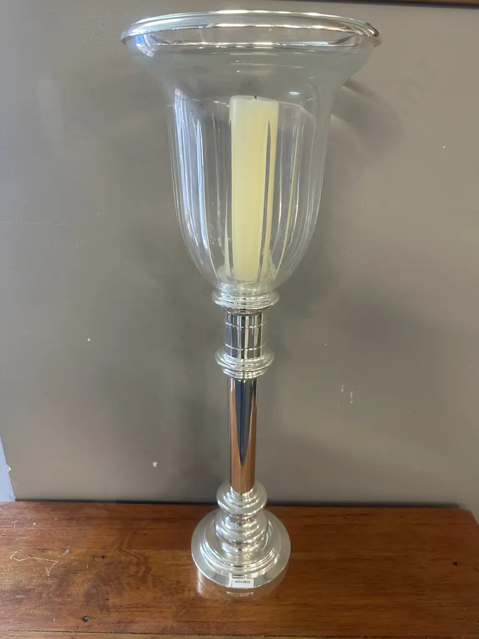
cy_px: 320
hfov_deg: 56.8
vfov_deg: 71.6
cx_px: 240
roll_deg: -2.6
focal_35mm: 24
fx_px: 443
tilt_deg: -23.9
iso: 200
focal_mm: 6.86
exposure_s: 1/50
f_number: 1.78
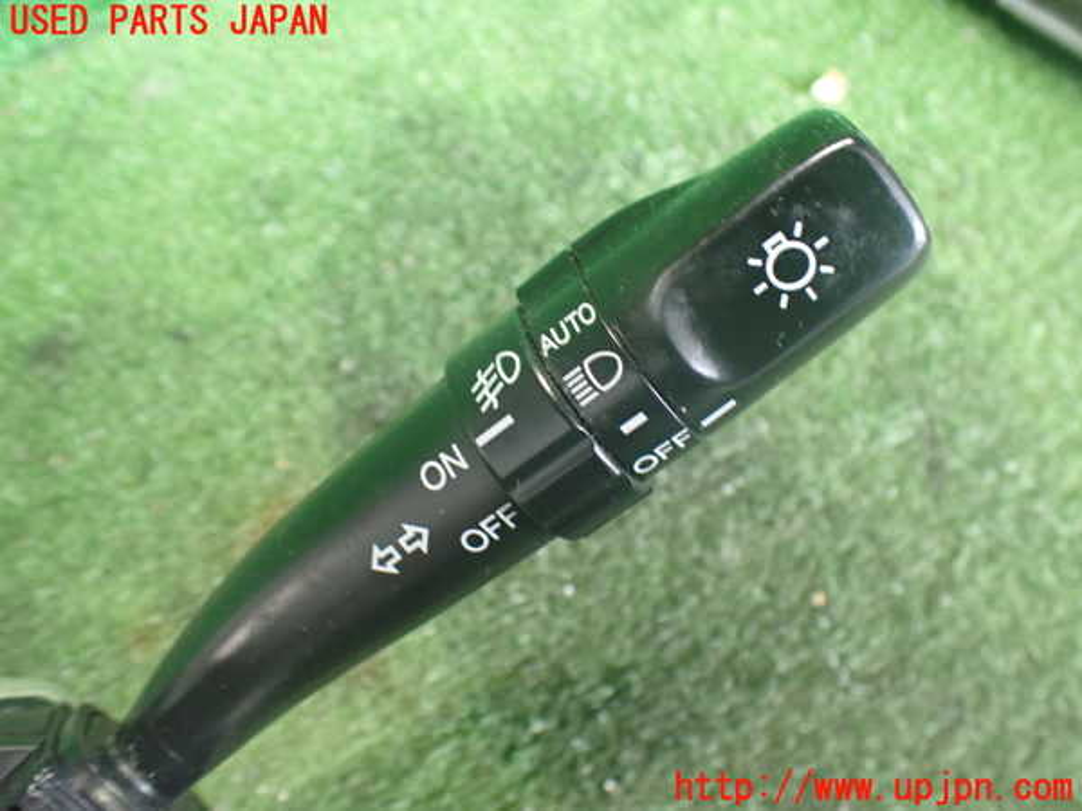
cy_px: 406
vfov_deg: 46.8
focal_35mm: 30
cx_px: 541
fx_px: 938
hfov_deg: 60.0
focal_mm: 5.4
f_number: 2.3
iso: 800
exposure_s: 1/50
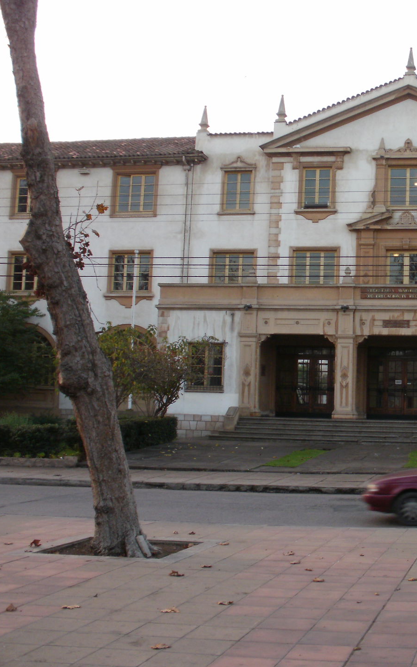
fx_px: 927
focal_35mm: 51
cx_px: 419
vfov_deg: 39.6
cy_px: 334
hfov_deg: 24.2
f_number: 3.5
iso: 100
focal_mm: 6.3
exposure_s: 1/80
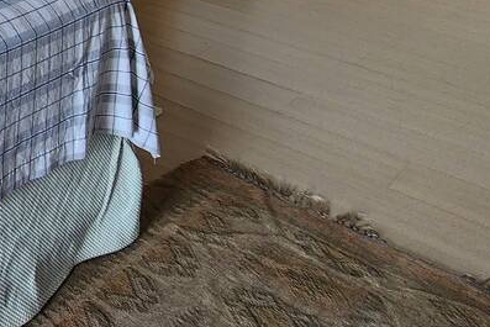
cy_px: -172
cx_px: -264
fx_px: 667
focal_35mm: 49
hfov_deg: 26.9
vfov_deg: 22.4
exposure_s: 1/60
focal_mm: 2.2
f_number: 2.2
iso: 100
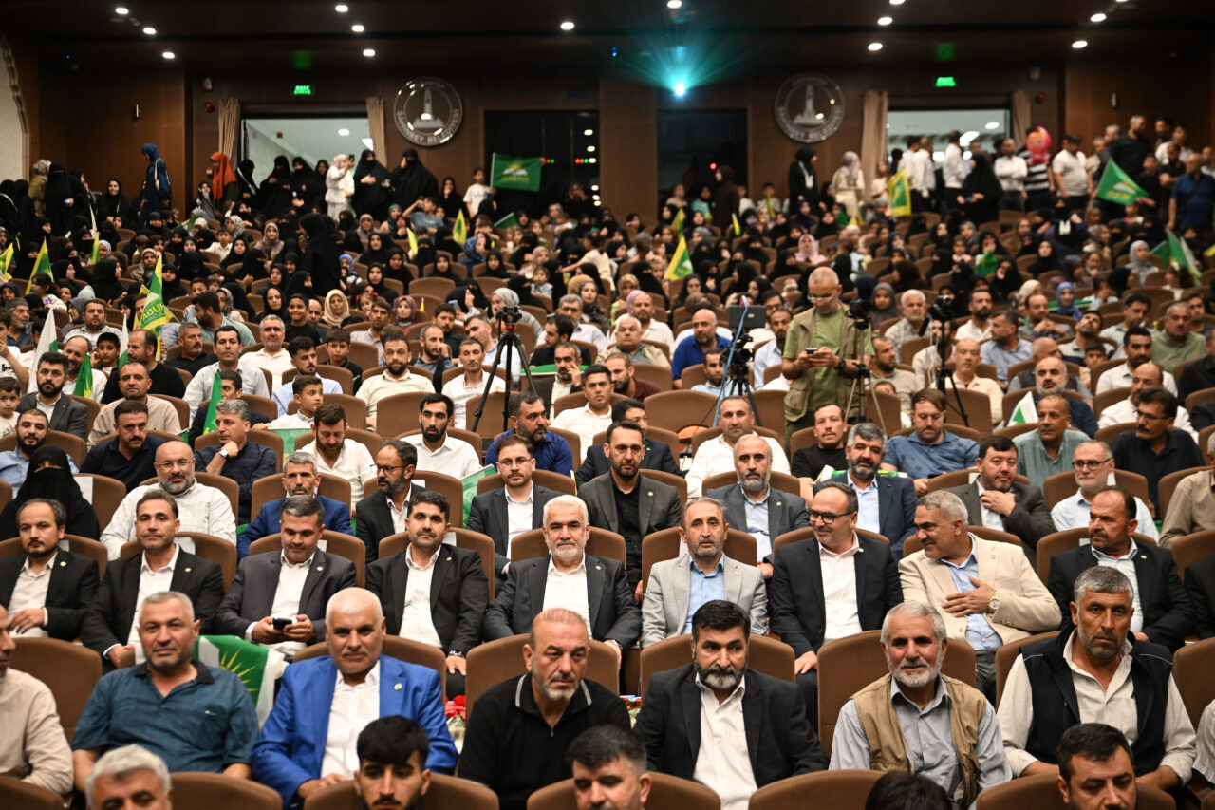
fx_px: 1586
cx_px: 608
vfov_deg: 28.6
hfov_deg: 41.9
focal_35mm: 47
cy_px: 405
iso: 1400
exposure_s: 1/100
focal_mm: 47
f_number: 2.8
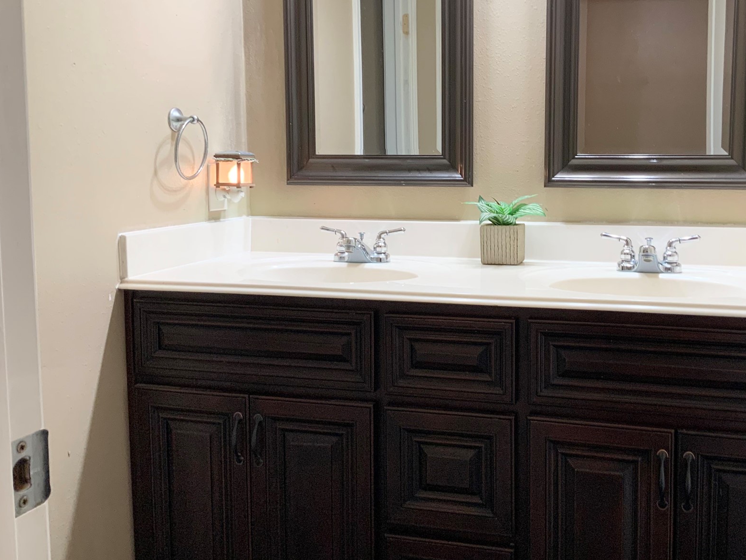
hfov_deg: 48.3
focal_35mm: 38
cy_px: 222
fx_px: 819
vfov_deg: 37.6
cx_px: 486
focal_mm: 3
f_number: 1.8
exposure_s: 1/60
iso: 80
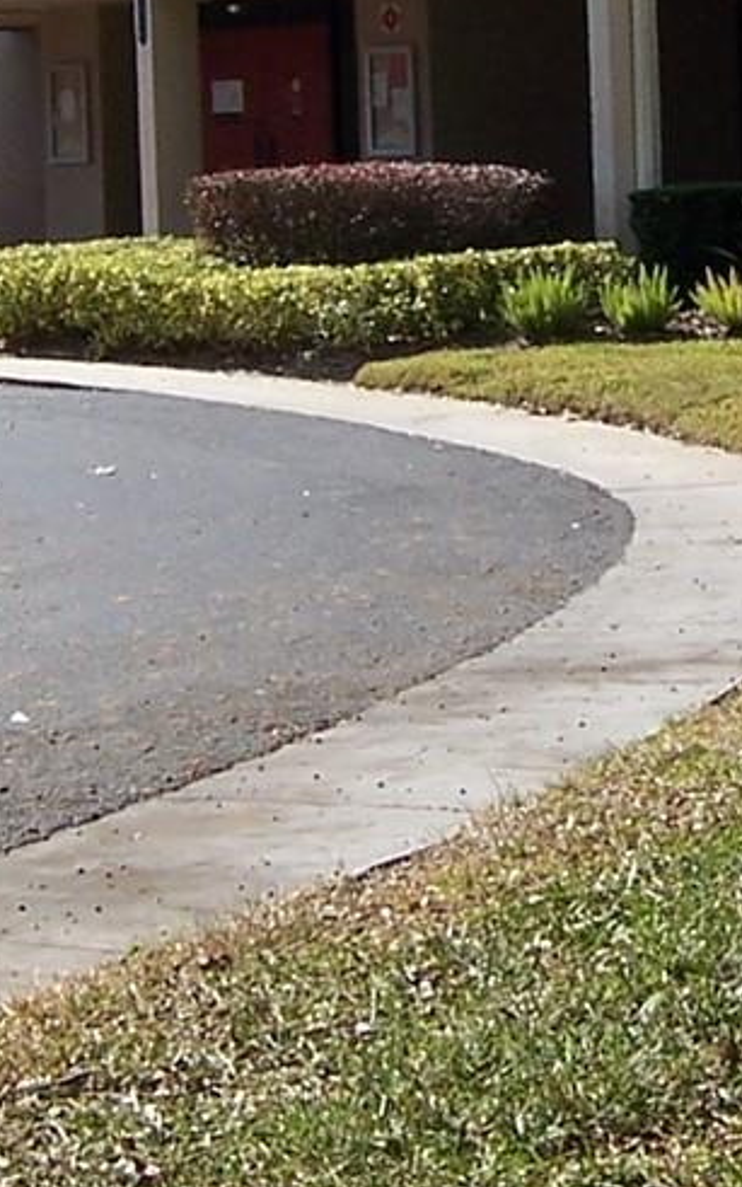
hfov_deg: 11.5
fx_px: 3687
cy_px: 150
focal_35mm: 114
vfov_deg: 18.0
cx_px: 563
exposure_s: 1/1000
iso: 80
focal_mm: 5.5
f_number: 3.4
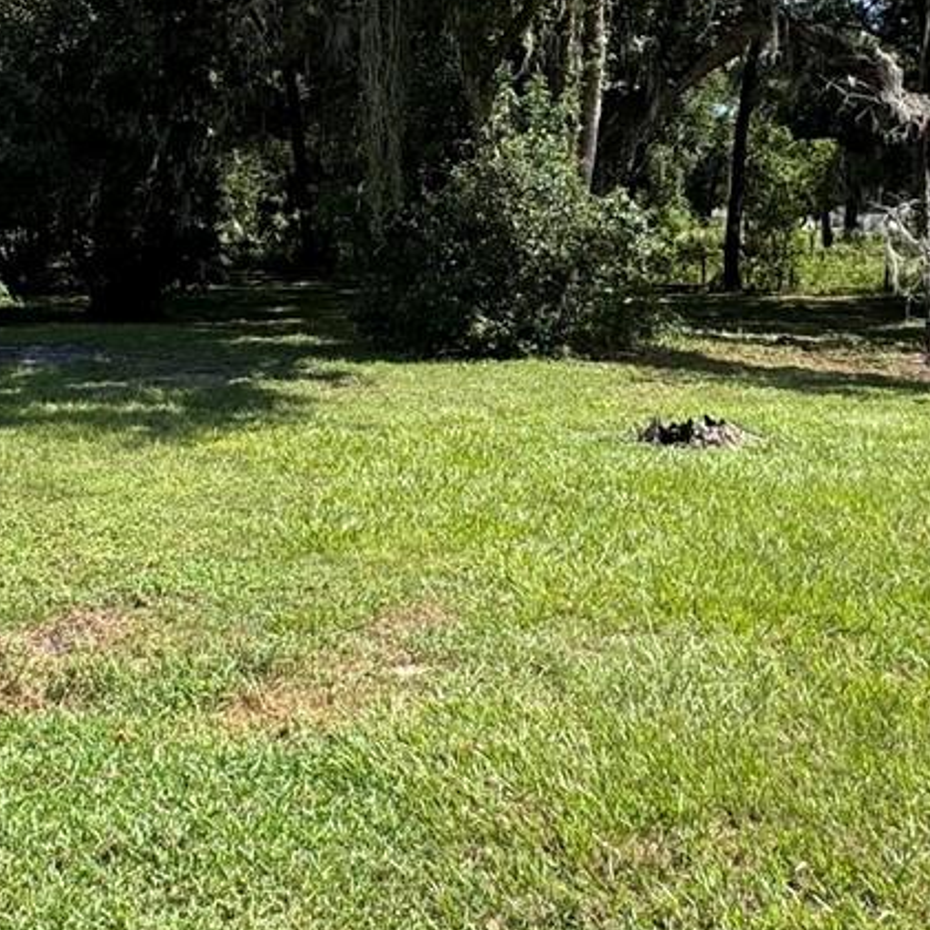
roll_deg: +1.2
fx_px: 1429
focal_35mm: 47
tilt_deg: -1.8
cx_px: 353
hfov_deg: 35.9
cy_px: 265
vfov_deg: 35.5
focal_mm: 2.22
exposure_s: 1/631
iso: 50
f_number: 2.2
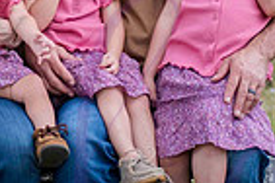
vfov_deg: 4.2
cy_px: 32
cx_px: 20
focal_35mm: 328
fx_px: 2505
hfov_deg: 6.3
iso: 400
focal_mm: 80
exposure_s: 1/640
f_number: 3.5
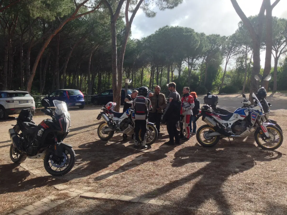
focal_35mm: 33
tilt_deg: -3.5
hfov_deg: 55.4
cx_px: 144
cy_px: 108
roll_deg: -0.7
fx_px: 274
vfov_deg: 42.9
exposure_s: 1/526
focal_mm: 4.12
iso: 50
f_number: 2.4
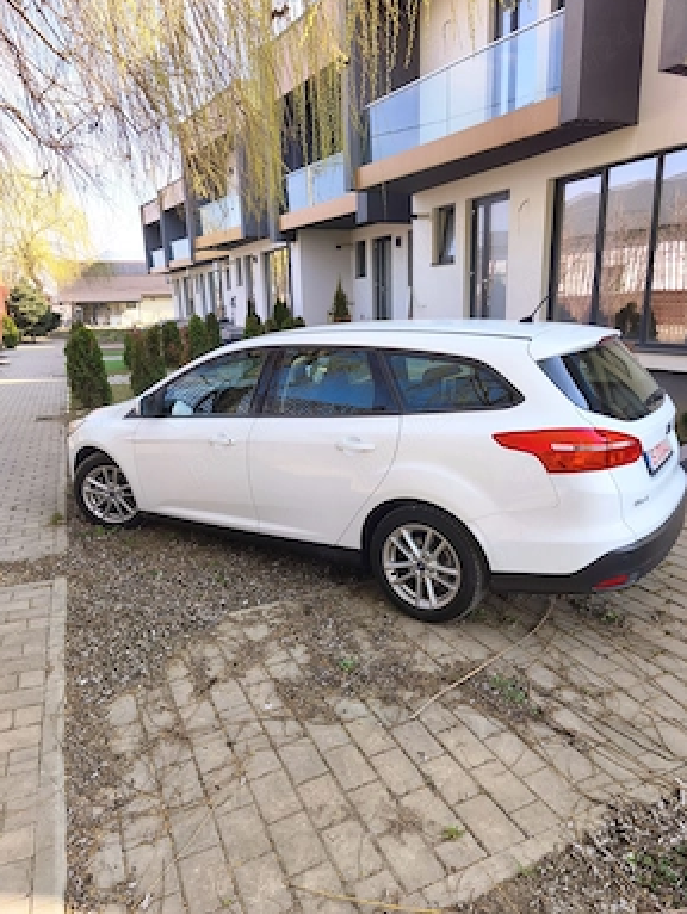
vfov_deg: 71.5
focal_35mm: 24
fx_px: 634
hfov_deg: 56.9
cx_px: 346
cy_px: 461
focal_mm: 5.35
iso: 80
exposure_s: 1/1176
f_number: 1.7
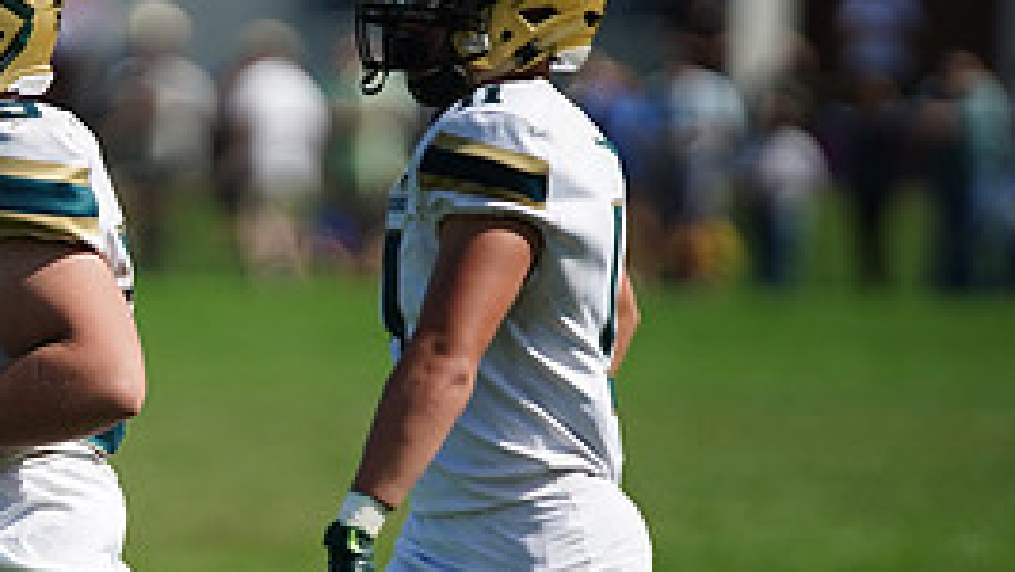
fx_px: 18447
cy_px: 391
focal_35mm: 685
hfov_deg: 3.1
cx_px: 34
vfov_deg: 1.8
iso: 400
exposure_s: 1/6400
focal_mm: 300
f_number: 2.8
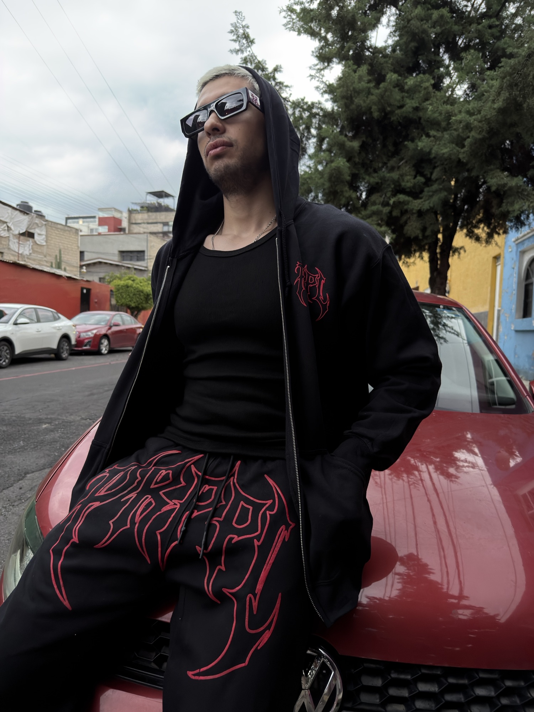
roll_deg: -3.1
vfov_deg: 71.6
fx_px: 494
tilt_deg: -2.6
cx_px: 267
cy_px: 356
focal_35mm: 24
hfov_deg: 56.8
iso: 800
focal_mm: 6.76
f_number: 1.78
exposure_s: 1/15
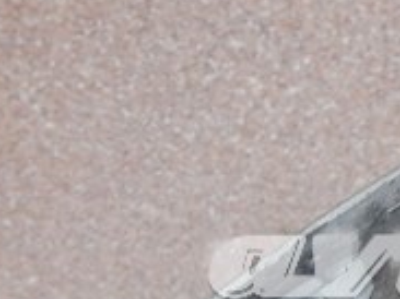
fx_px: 1132
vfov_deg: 14.9
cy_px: 264
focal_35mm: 98
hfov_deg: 19.1
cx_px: 457
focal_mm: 5
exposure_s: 1/100
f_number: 3.9
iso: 400
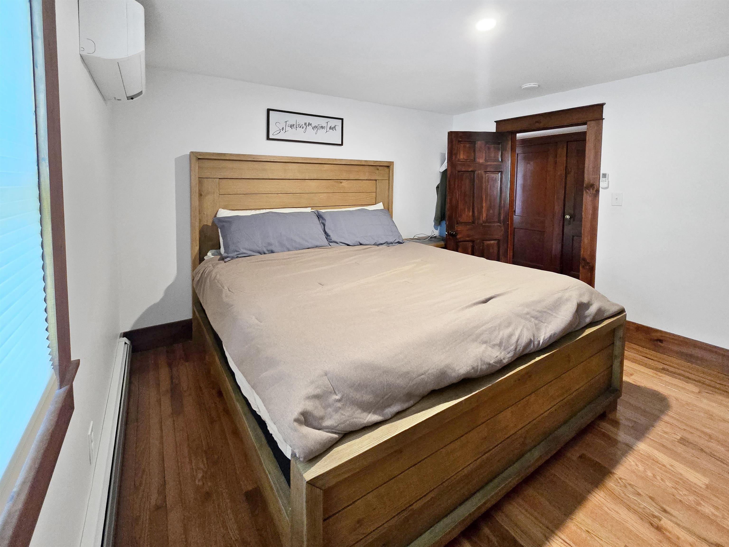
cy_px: 274
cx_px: 364
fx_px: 274
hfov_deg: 106.2
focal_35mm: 13
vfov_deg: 89.9
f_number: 2.2
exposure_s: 1/60
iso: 1250
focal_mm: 2.2
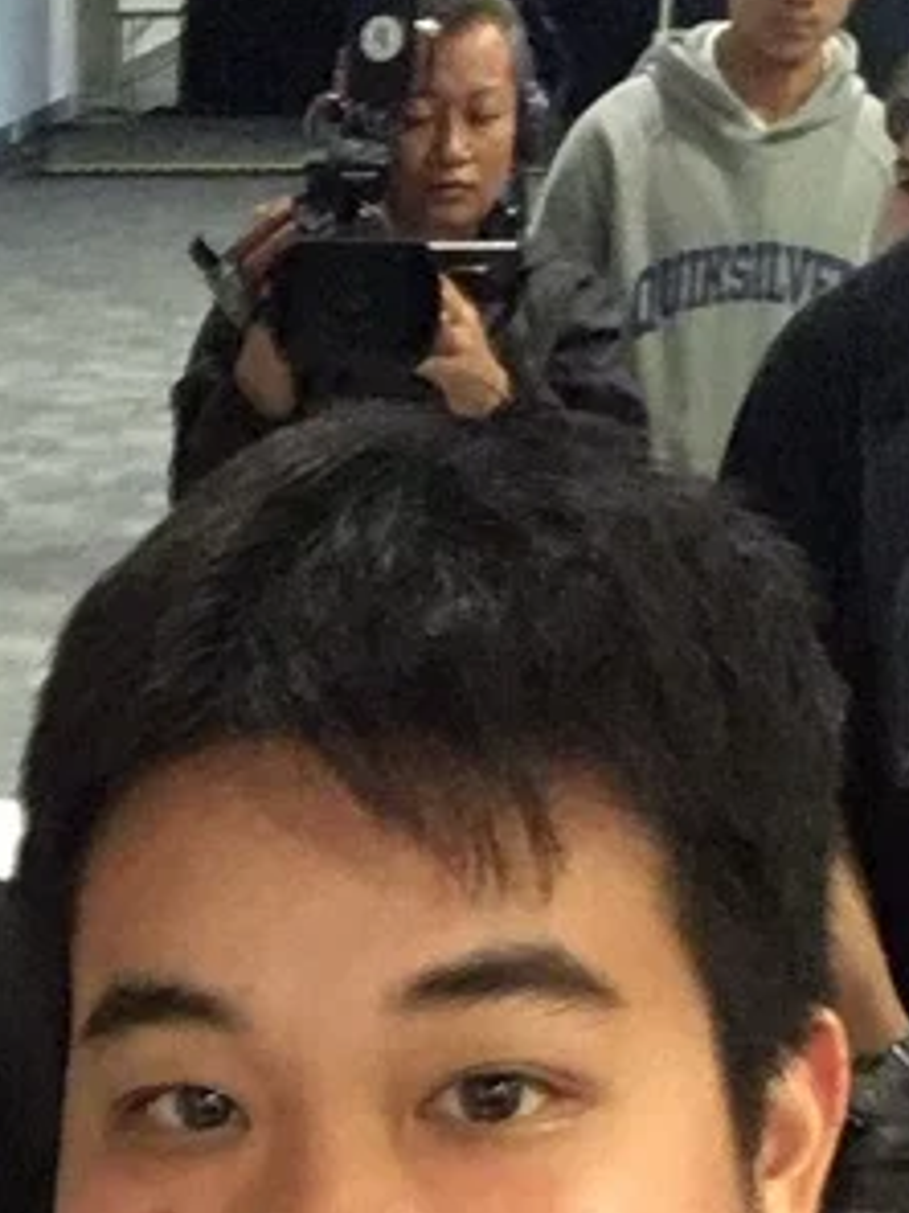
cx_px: -8
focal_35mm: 67
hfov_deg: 21.2
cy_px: 1147
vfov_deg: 27.6
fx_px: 2346
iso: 800
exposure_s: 1/17
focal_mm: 2.15
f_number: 2.4
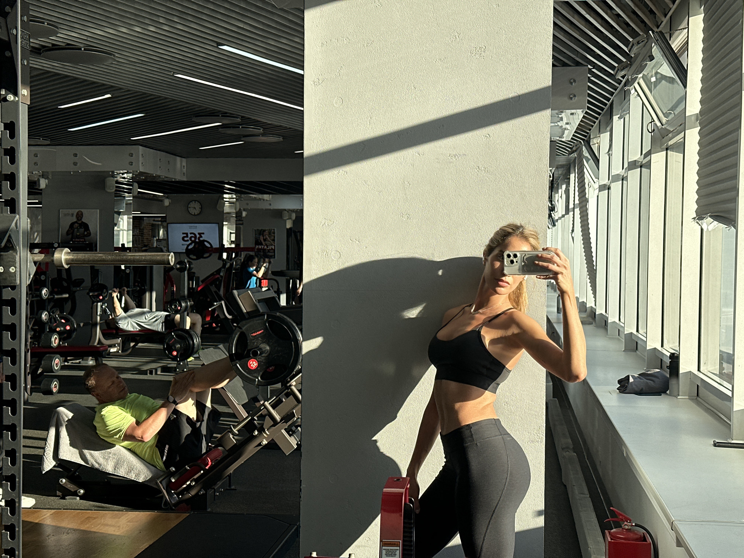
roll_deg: -1.0
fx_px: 1032
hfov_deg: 39.7
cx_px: 372
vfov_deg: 30.3
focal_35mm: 48
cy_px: 279
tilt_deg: -1.1
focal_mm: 6.86
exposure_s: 1/944
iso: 64
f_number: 1.78
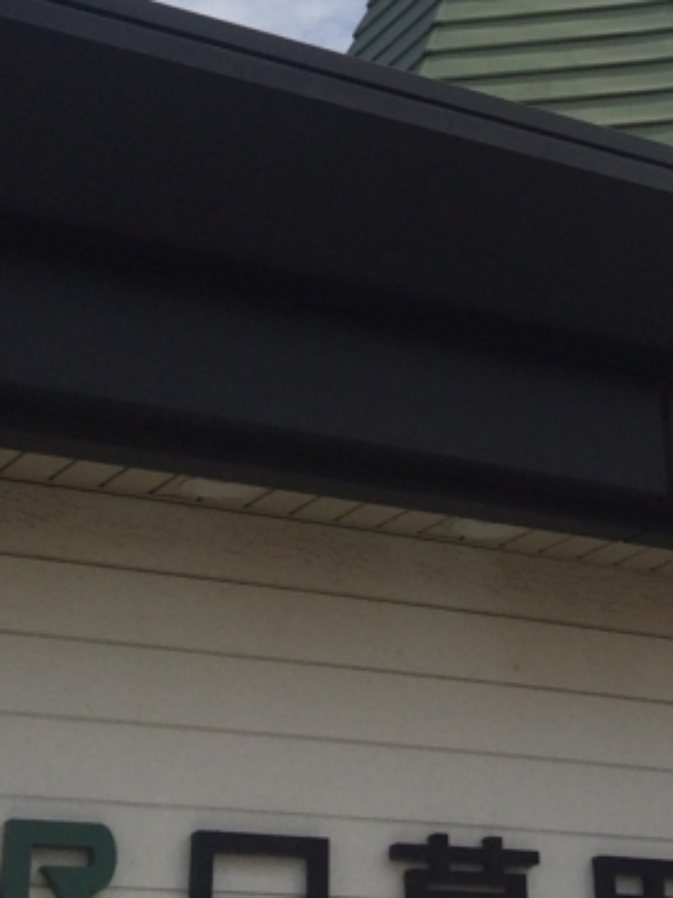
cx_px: 551
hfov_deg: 18.0
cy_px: 59
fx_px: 2101
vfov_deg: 23.4
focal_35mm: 81
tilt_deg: +29.9
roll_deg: +4.1
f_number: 2.2
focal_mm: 4.15
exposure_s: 1/5128
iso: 32
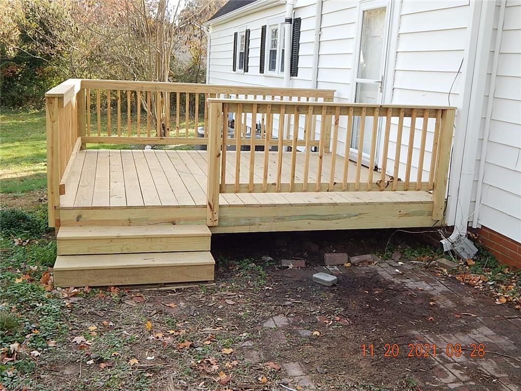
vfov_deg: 37.7
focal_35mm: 38
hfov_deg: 49.0
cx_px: 260
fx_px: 572
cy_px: 196
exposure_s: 1/160
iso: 125
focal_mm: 6.8
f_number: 3.4
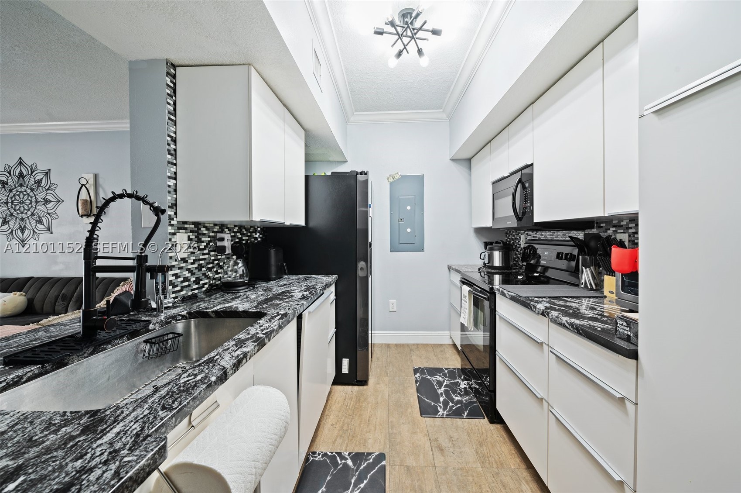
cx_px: 370
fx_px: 288
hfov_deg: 104.3
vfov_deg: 81.1
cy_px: 246
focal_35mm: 14
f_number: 8
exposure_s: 1/1.25
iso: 200
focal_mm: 14
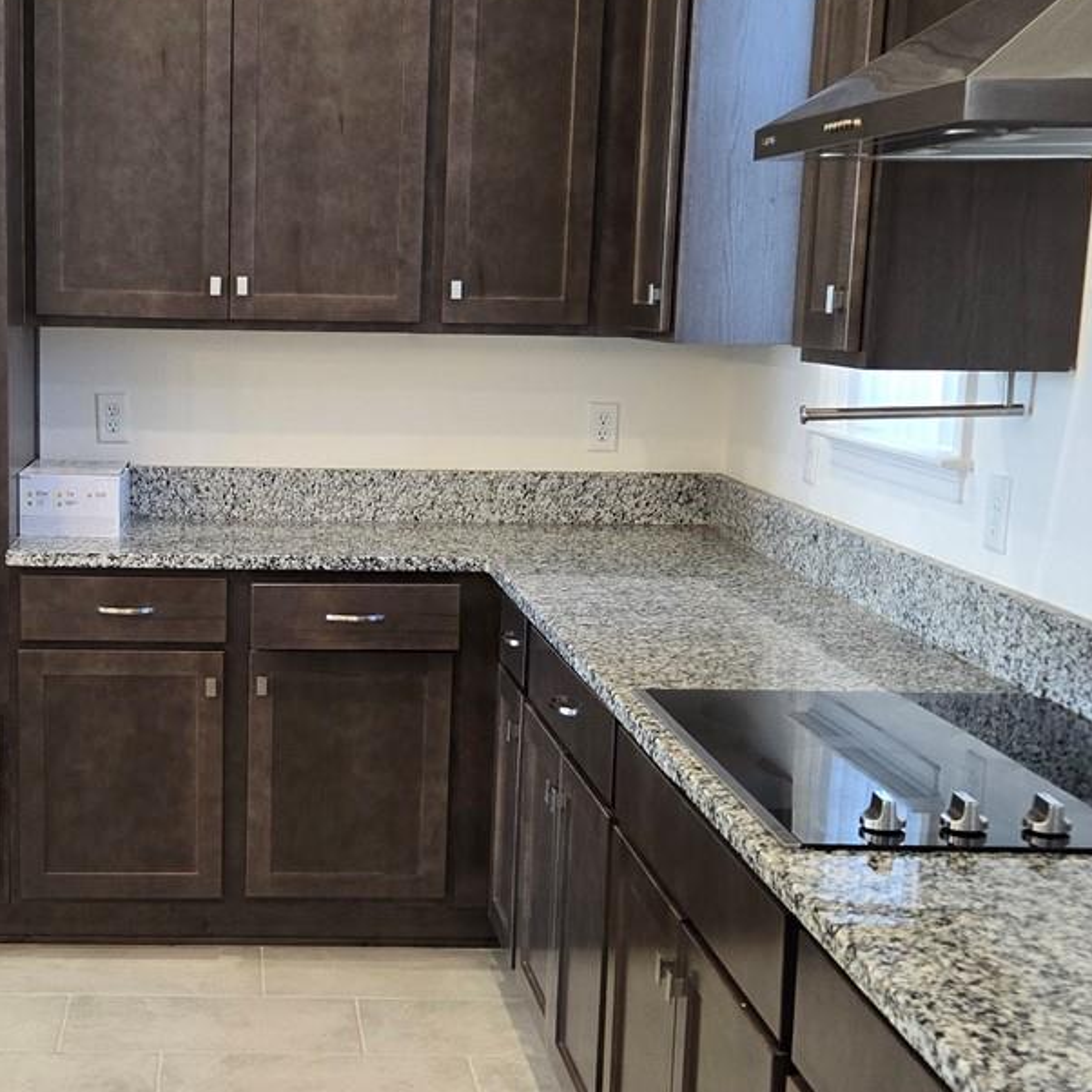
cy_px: 657
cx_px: 283
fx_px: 1927
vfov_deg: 31.5
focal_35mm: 54
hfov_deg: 31.1
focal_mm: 5.4
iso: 200
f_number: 1.8
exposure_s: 1/120
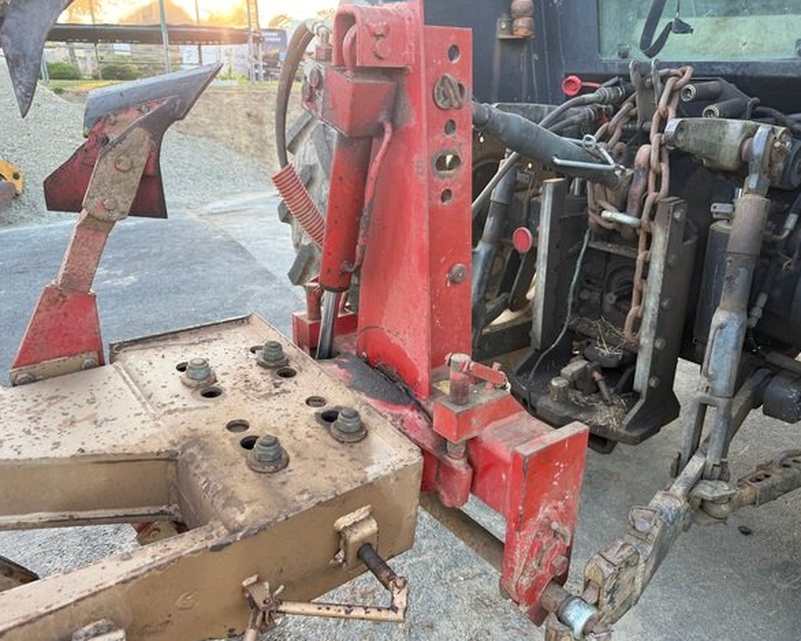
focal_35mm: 26
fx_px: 616
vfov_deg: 54.9
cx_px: 395
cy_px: 332
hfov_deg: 66.0
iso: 64
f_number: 1.78
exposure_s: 1/121
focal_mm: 6.76
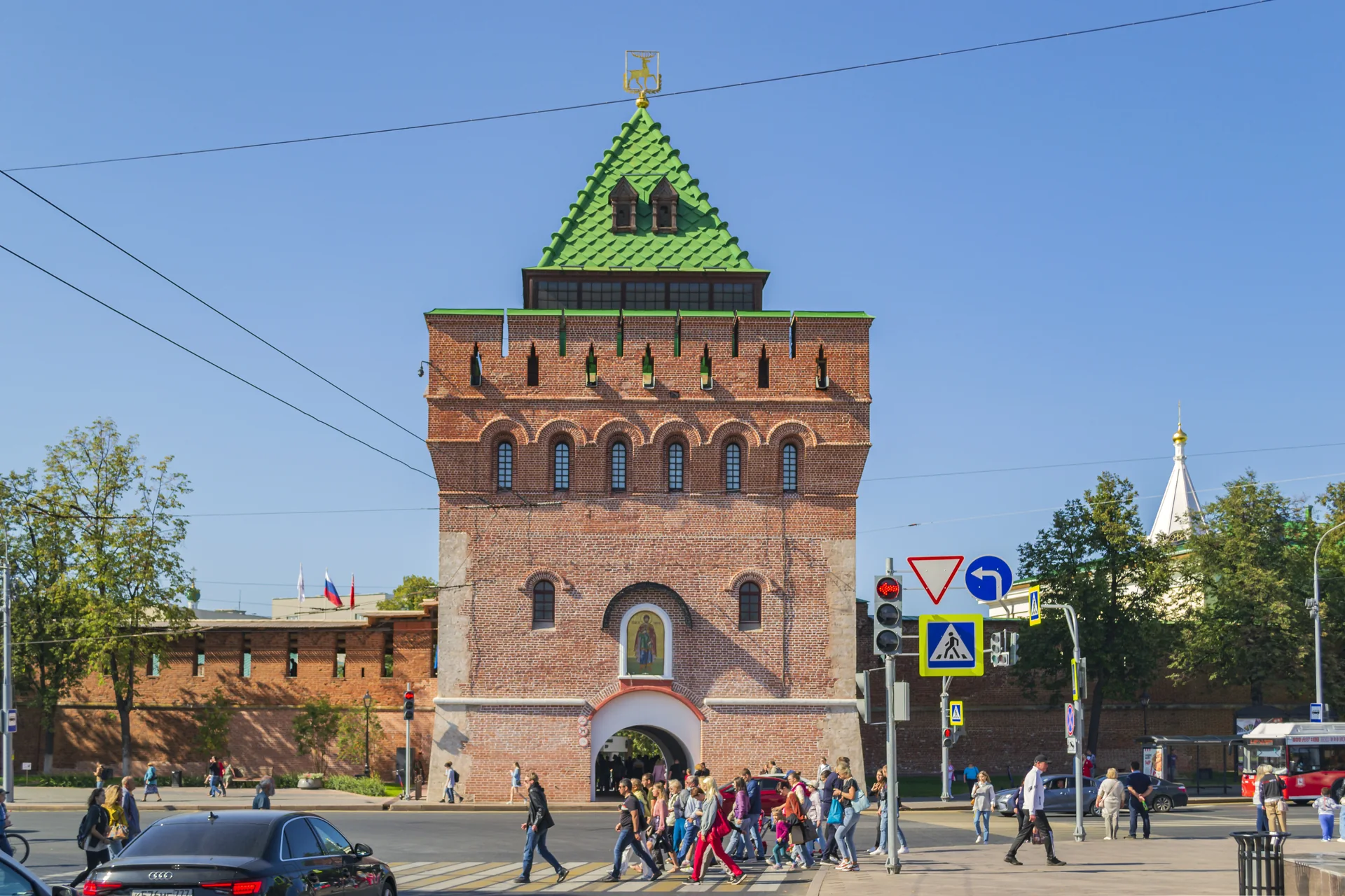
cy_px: 448
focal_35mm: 44
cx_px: 672
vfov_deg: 30.8
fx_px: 1625
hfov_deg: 45.0
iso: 200
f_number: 6.3
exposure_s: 1/500
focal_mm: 29
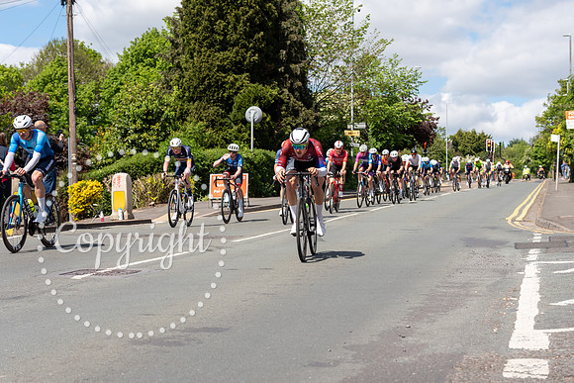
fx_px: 1116
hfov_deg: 28.8
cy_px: 192
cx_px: 287
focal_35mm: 70
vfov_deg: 19.5
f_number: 5.6
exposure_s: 1/1000
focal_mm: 70
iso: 250
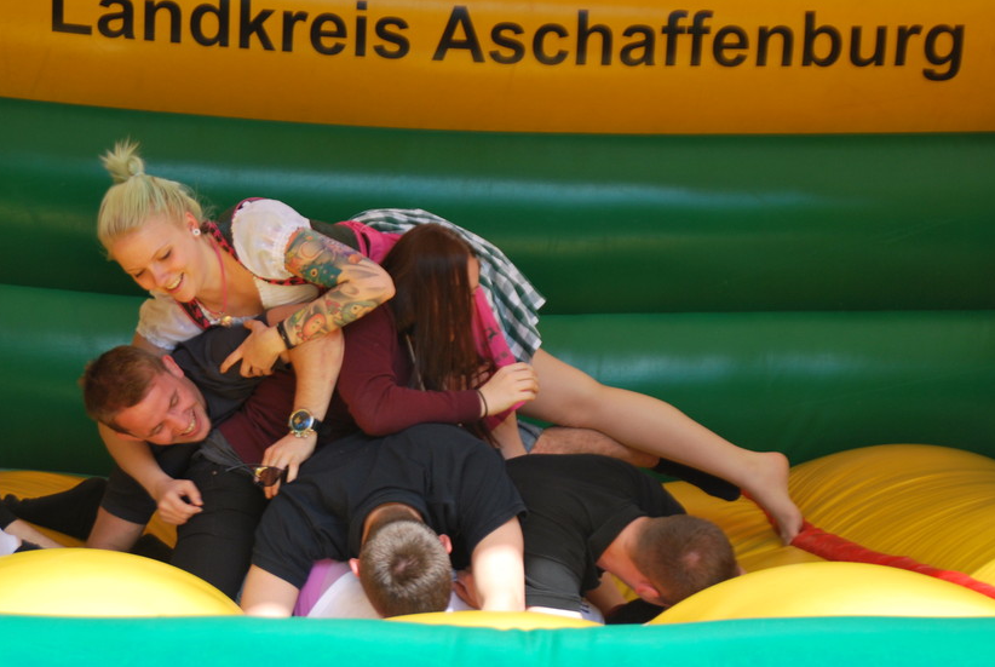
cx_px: 441
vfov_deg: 12.2
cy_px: 369
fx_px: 3128
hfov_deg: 18.1
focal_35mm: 113
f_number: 5.3
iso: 200
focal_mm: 62
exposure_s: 1/250
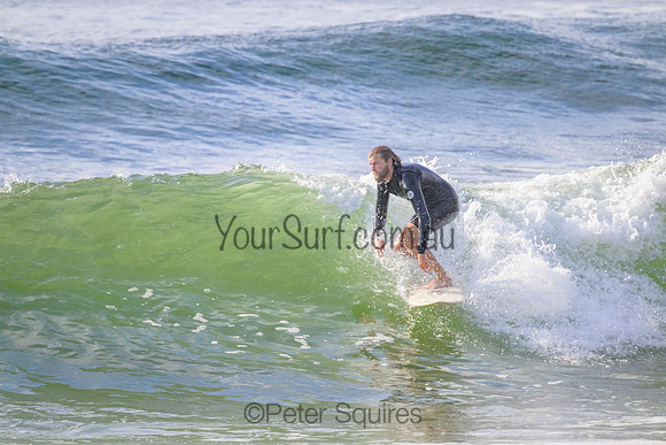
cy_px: 222
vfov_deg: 1.7
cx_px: 333
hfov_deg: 2.6
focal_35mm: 800
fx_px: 14803
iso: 1600
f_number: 11
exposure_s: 1/2000
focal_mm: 800
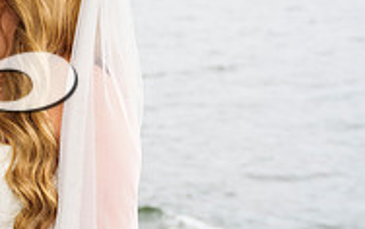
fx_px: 1165
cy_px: 41
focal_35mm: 117
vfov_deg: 11.2
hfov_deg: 17.3
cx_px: -23
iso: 250
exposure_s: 1/250
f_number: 2.8
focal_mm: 35
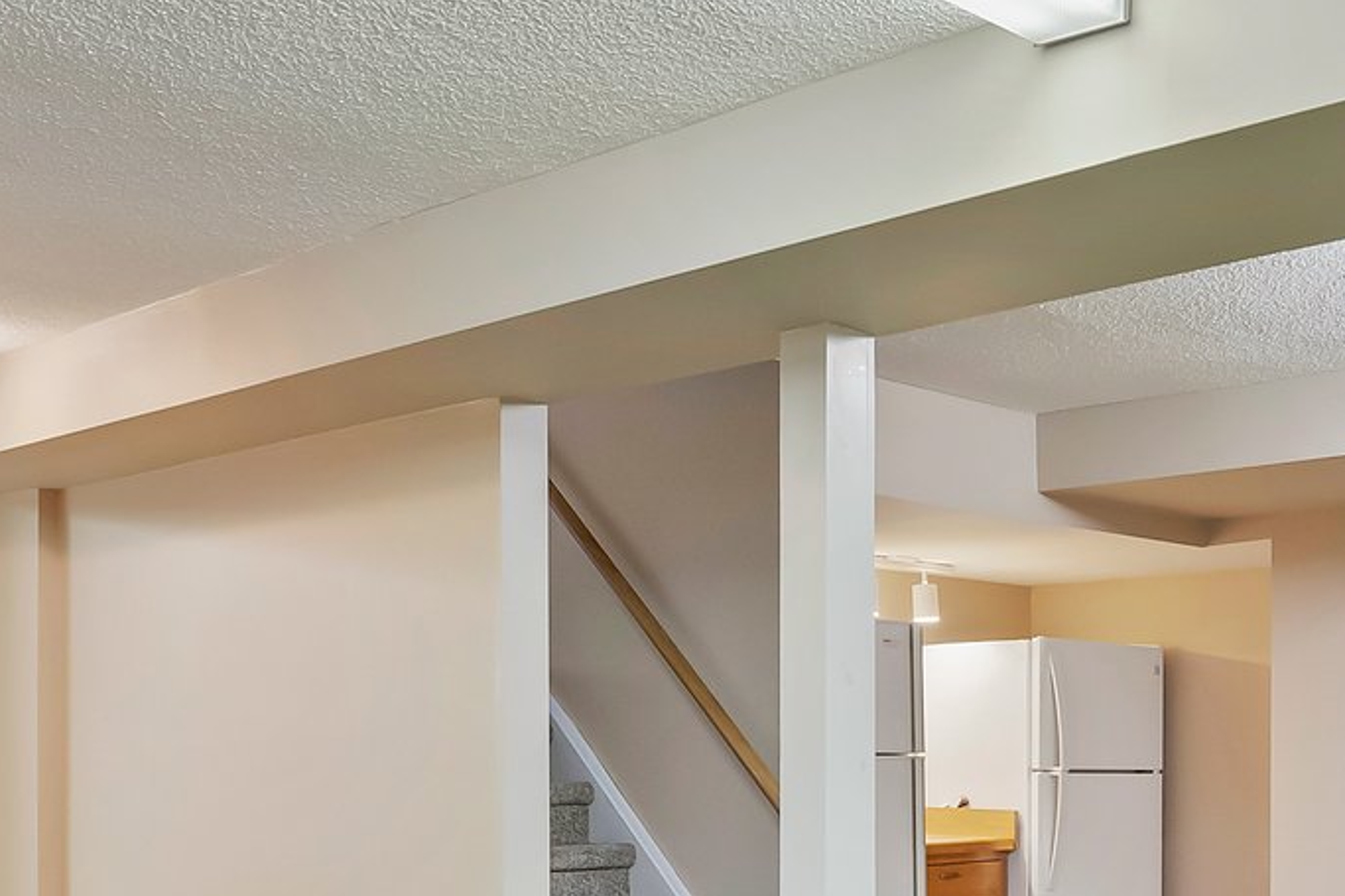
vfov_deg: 27.2
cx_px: 1211
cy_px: 793
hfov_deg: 38.3
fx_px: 1793
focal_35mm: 48
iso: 1600
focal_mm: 16
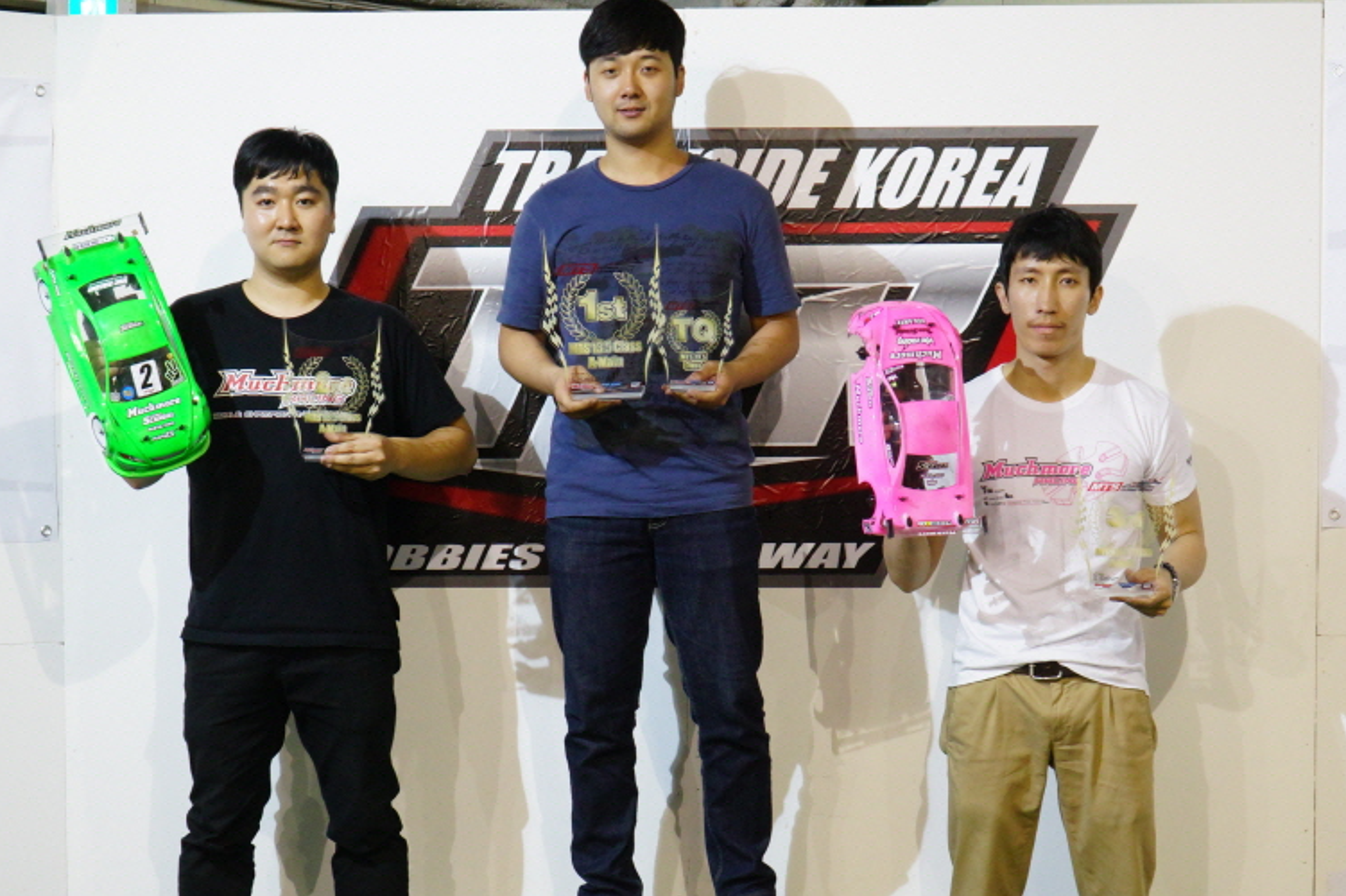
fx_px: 2803
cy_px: 607
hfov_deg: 27.0
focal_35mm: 75
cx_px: 640
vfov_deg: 18.1
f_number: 5.6
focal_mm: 44
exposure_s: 1/40
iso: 2500
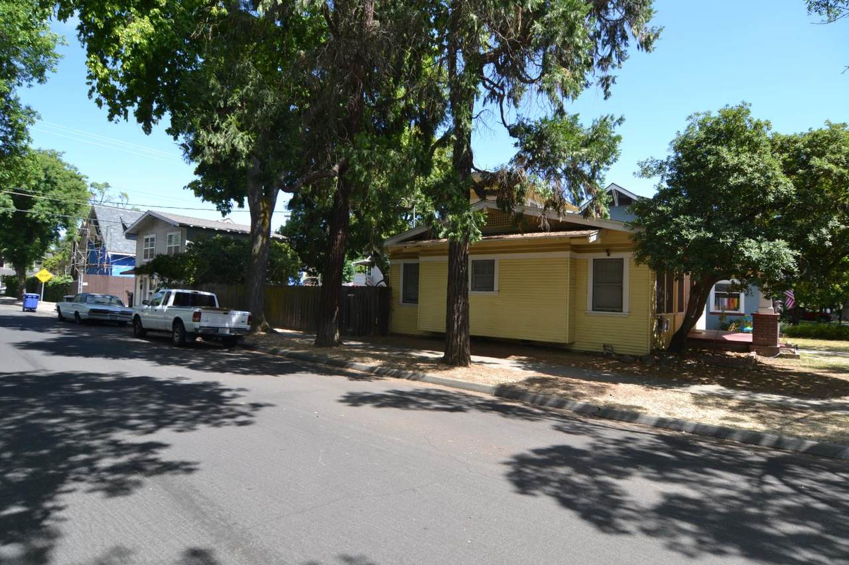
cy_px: 282
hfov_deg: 90.0
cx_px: 424
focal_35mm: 18
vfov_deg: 67.4
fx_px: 424
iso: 100
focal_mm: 12
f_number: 6.3
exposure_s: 1/160
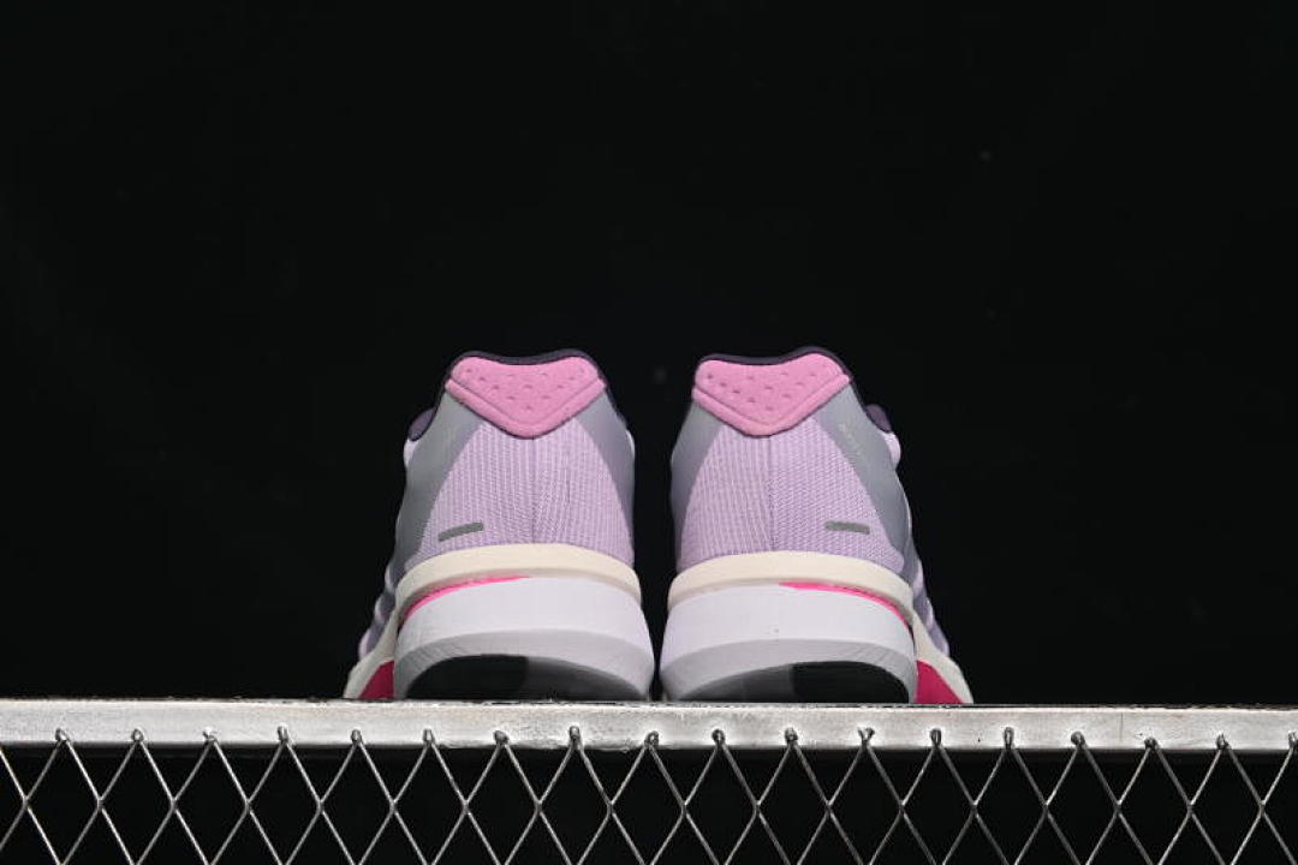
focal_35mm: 75
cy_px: 432
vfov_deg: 18.2
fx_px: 2704
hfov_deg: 27.0
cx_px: 649
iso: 160
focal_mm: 50
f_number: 6.3
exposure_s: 1/40
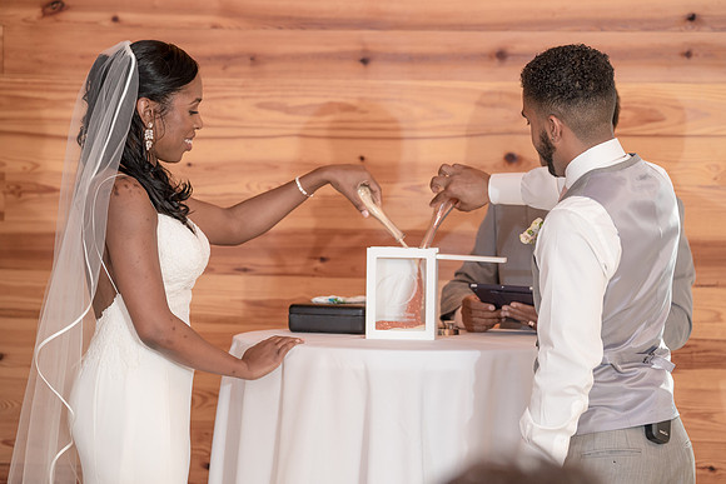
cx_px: 370
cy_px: 229
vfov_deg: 9.6
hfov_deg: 14.4
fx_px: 2877
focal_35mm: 143
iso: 1600
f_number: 4
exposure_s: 1/100
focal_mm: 131
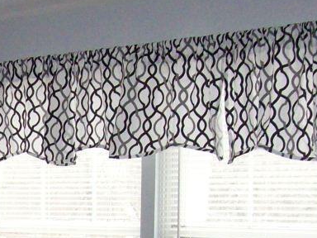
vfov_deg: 11.8
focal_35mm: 120
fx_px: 1099
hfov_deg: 15.7
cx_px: -72
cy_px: 353
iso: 200
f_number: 2.7
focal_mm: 6
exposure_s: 1/64
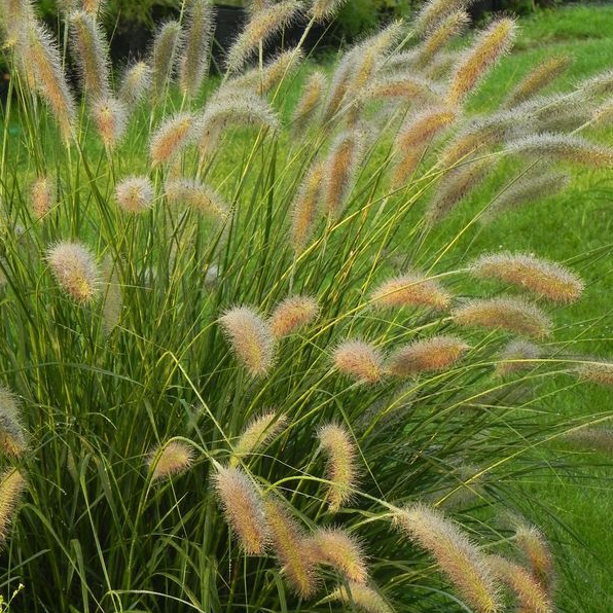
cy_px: 310
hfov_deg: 11.4
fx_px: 3065
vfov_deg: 11.4
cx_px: 305
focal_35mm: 153
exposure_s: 1/50
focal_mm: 23
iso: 160
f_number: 5
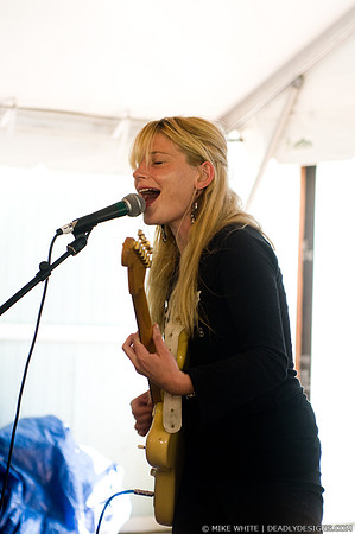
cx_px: 178
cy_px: 267
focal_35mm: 105
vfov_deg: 19.5
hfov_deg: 13.0
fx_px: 1557
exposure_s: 1/160
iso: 400
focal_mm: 70
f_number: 4
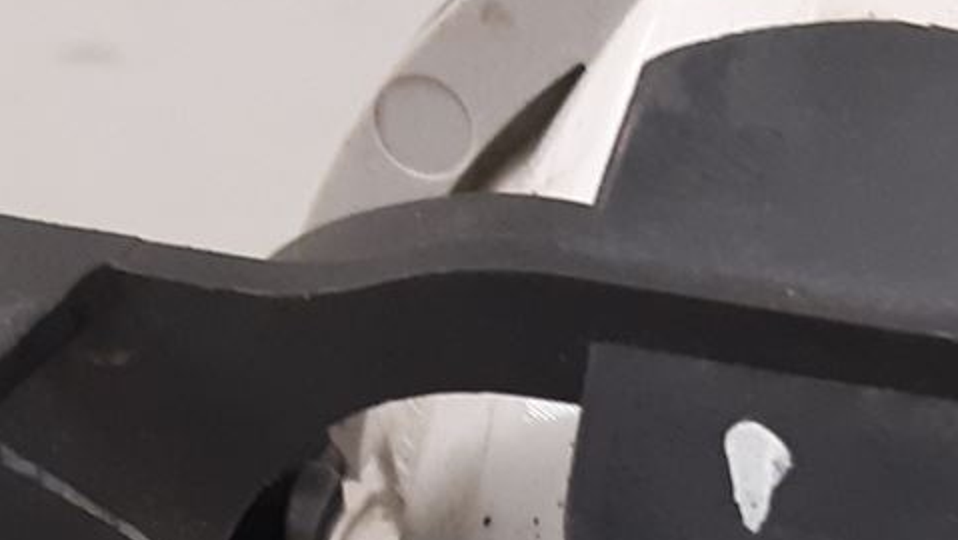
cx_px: 574
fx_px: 3075
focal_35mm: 121
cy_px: 1002
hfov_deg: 17.7
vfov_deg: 9.5
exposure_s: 1/50
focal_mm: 3.93
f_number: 1.7
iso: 200
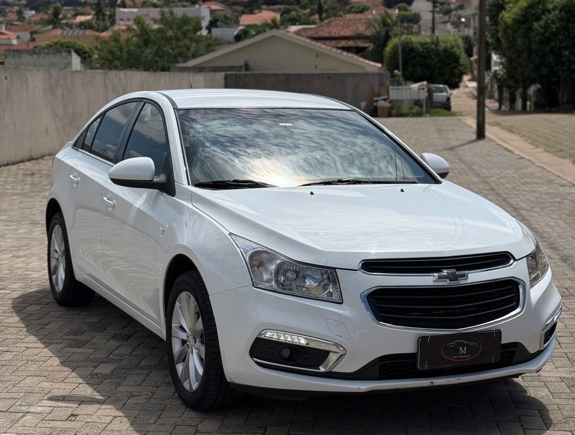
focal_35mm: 48
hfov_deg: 39.5
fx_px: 800
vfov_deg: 30.4
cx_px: 288
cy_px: 218
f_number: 1.78
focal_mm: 6.76
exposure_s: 1/11364
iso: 64
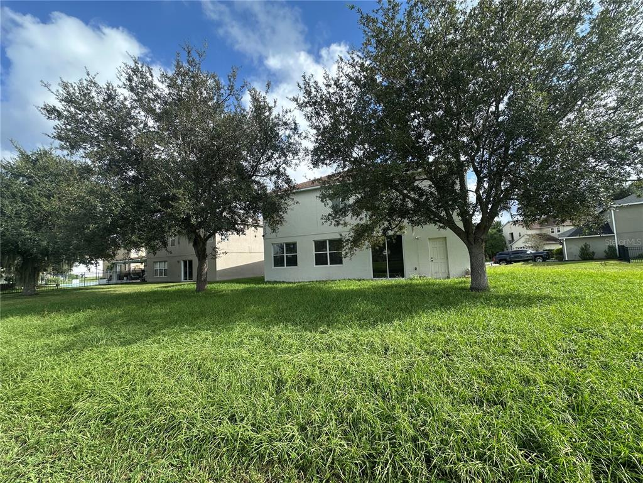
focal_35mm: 14
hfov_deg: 102.1
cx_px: 322
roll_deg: +2.8
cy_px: 242
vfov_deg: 85.7
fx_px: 260
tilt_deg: +3.9
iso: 40
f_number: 2.2
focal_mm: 2.22
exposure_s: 1/707
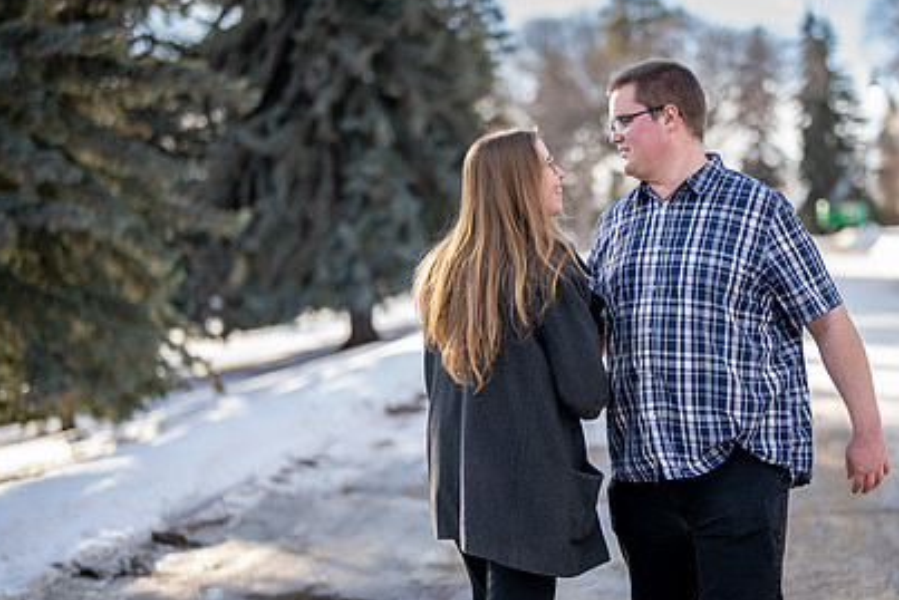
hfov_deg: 27.8
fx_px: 1799
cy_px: 289
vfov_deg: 18.9
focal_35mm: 72
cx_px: 620
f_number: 1.2
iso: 400
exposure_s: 1/6400
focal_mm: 50
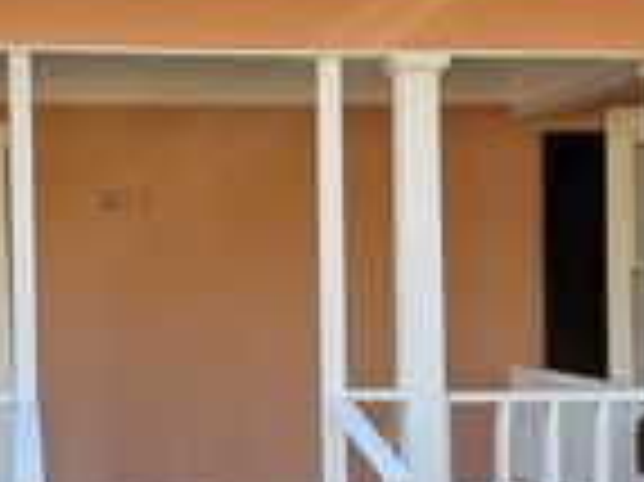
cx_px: 171
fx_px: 1561
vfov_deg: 17.5
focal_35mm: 84
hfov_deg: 23.1
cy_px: 273
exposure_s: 1/467
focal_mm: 6.76
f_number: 1.78
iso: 80
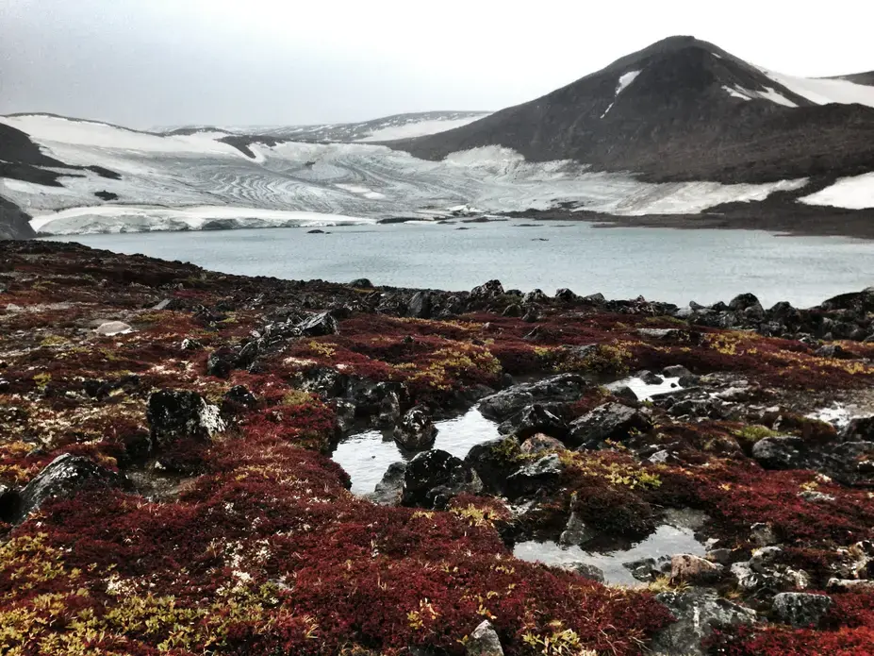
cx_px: 437
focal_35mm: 33
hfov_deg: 55.4
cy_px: 328
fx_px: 833
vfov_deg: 42.9
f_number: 2.4
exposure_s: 1/251
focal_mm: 4.13
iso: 50
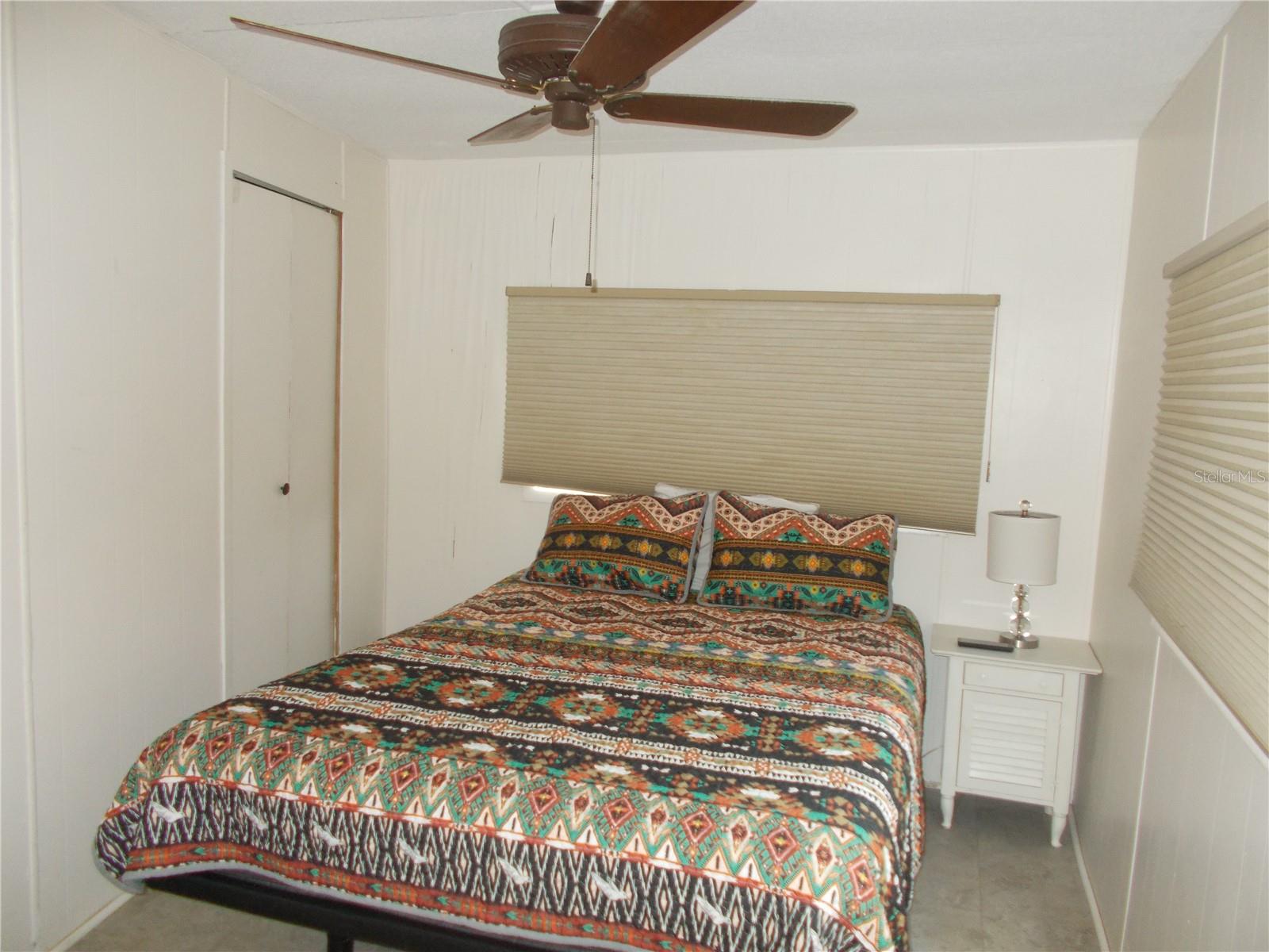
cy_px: 476
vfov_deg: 53.1
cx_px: 634
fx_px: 953
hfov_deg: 67.3
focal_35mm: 26
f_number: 3.2
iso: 200
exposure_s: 1/25
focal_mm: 4.6
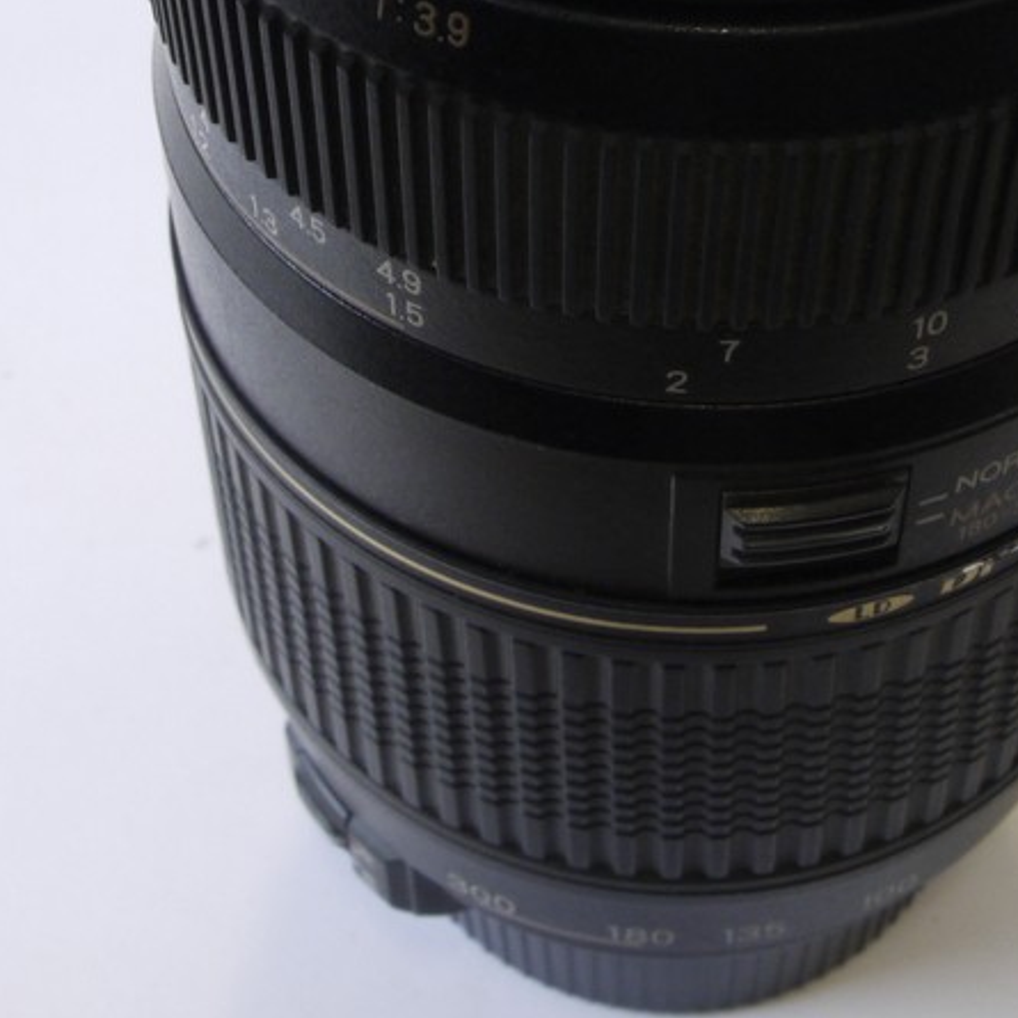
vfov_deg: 20.9
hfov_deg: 21.2
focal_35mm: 81
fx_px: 2695
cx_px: 739
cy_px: 73
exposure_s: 1/13
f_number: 11
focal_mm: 17
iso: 400
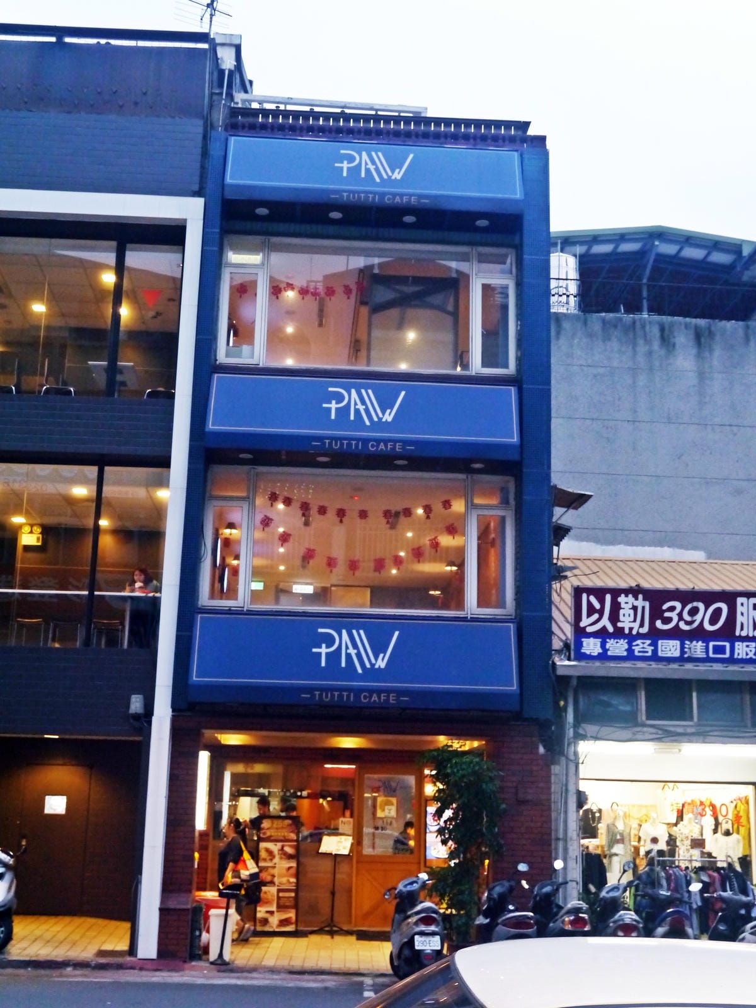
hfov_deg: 32.9
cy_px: 504
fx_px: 1281
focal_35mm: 44
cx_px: 378
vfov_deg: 42.9
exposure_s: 1/60
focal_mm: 22
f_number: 4.6
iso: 1000
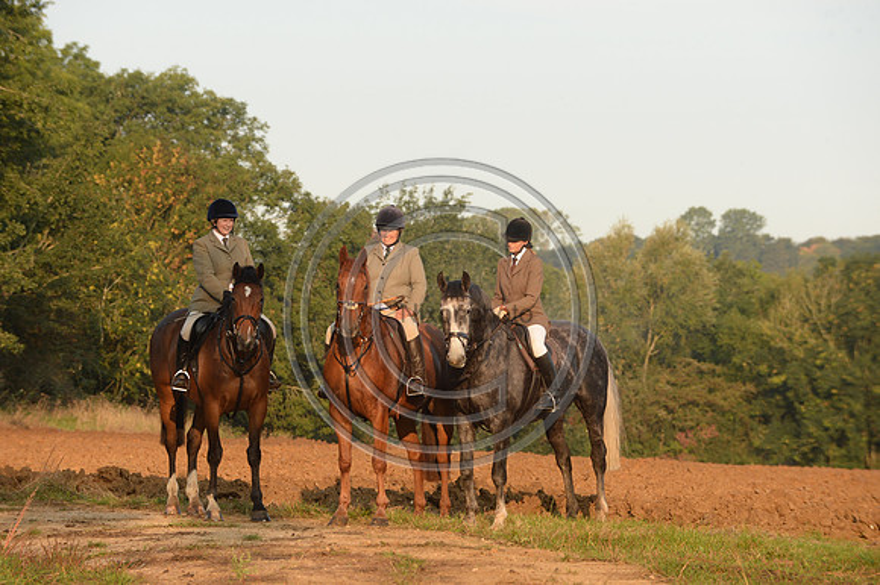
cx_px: 440
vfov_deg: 6.9
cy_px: 292
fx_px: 4886
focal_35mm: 200
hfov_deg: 10.3
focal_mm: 200
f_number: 6.3
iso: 1000
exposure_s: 1/1000
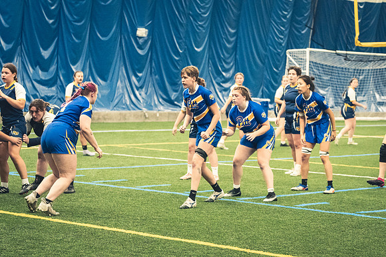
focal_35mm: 112
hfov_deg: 18.3
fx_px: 1200
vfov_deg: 12.2
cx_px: 193
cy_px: 128
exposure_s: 1/500
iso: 12800
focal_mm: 75
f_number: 2.8
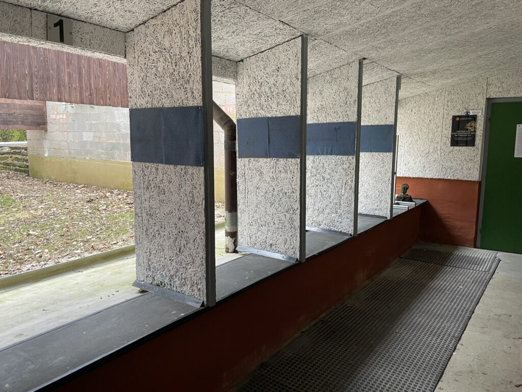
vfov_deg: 53.1
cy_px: 196
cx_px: 261
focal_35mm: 26
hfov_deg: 67.3
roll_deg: +0.1
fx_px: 392
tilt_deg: -6.6
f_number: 1.6
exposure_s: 1/73
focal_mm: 4.2
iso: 125
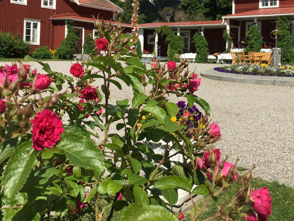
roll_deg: -1.6
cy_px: 50
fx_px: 382
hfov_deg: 41.9
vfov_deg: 31.5
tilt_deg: +1.4
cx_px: 177
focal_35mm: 45
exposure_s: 1/2198
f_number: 2.2
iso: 25
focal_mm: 4.15
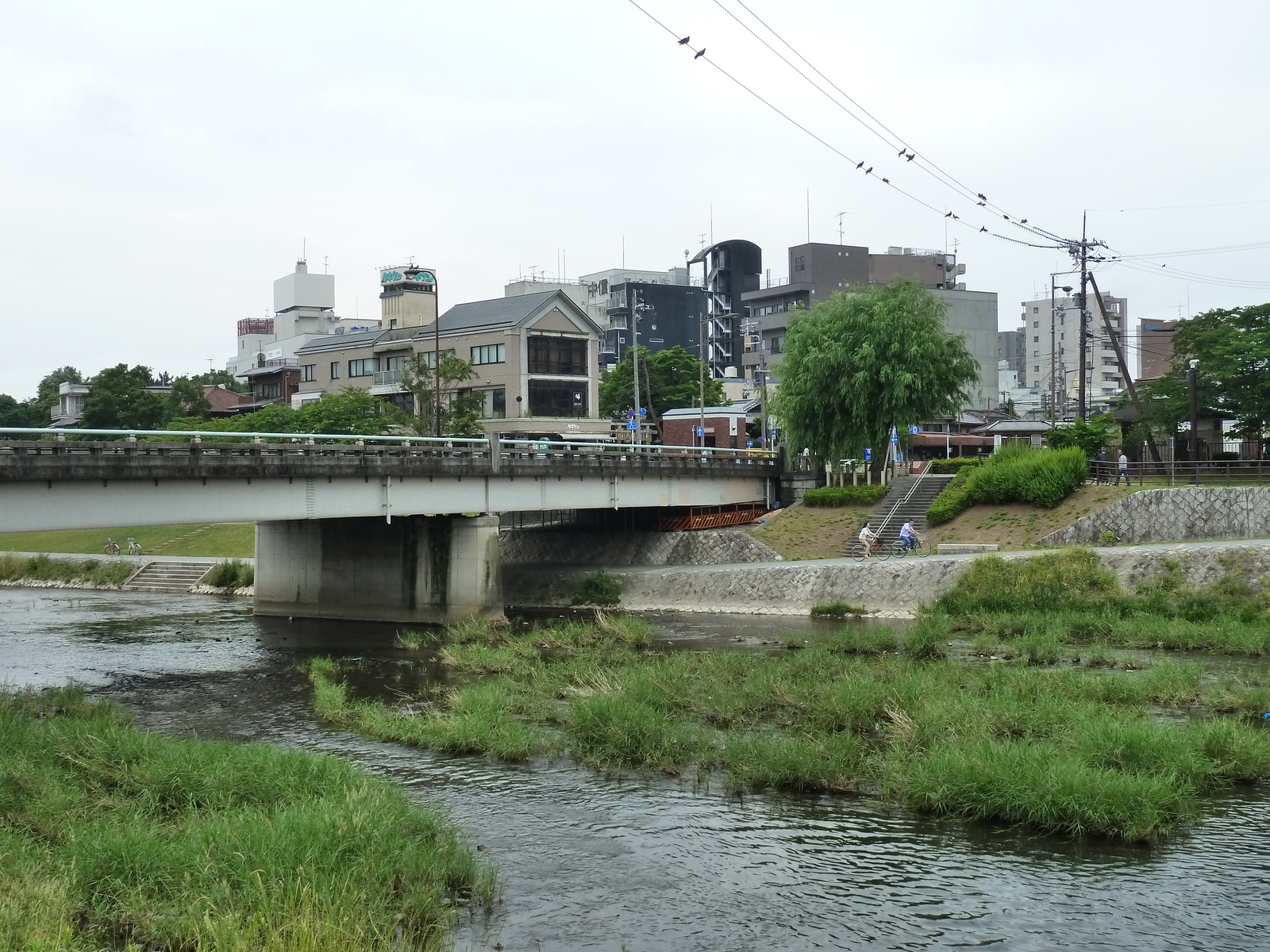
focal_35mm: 40
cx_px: 635
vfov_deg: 36.0
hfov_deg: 46.8
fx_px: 1468
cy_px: 476
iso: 200
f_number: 4
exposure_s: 1/320
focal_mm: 6.5
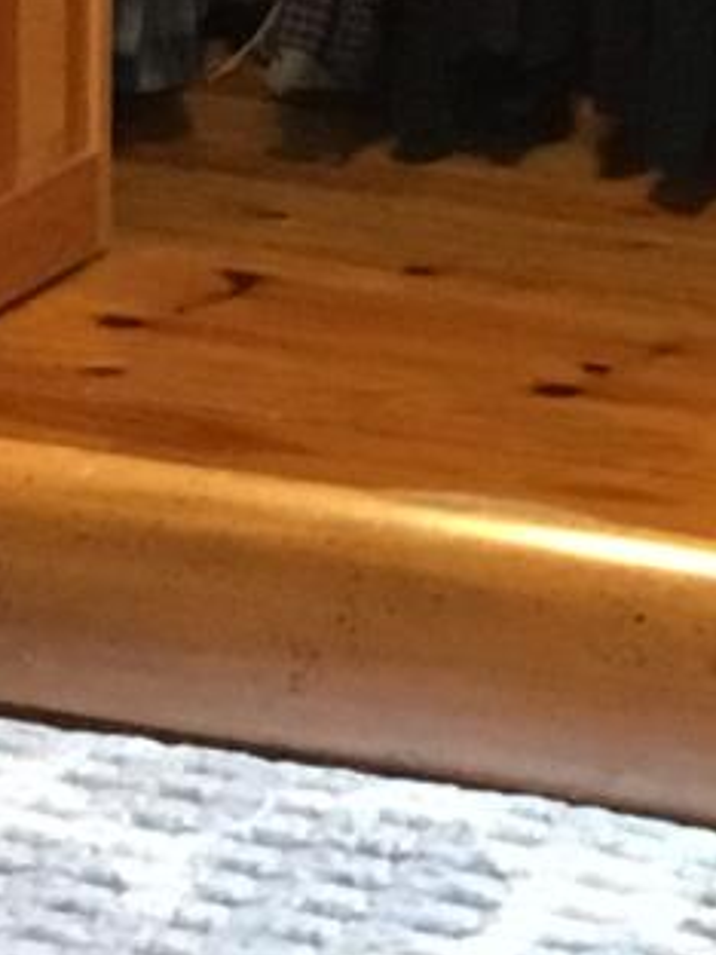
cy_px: -631
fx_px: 5488
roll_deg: -1.8
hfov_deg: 7.5
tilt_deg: -7.6
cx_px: 422
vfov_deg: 9.6
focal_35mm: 199
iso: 400
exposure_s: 1/15
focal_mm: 3.3
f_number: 2.4
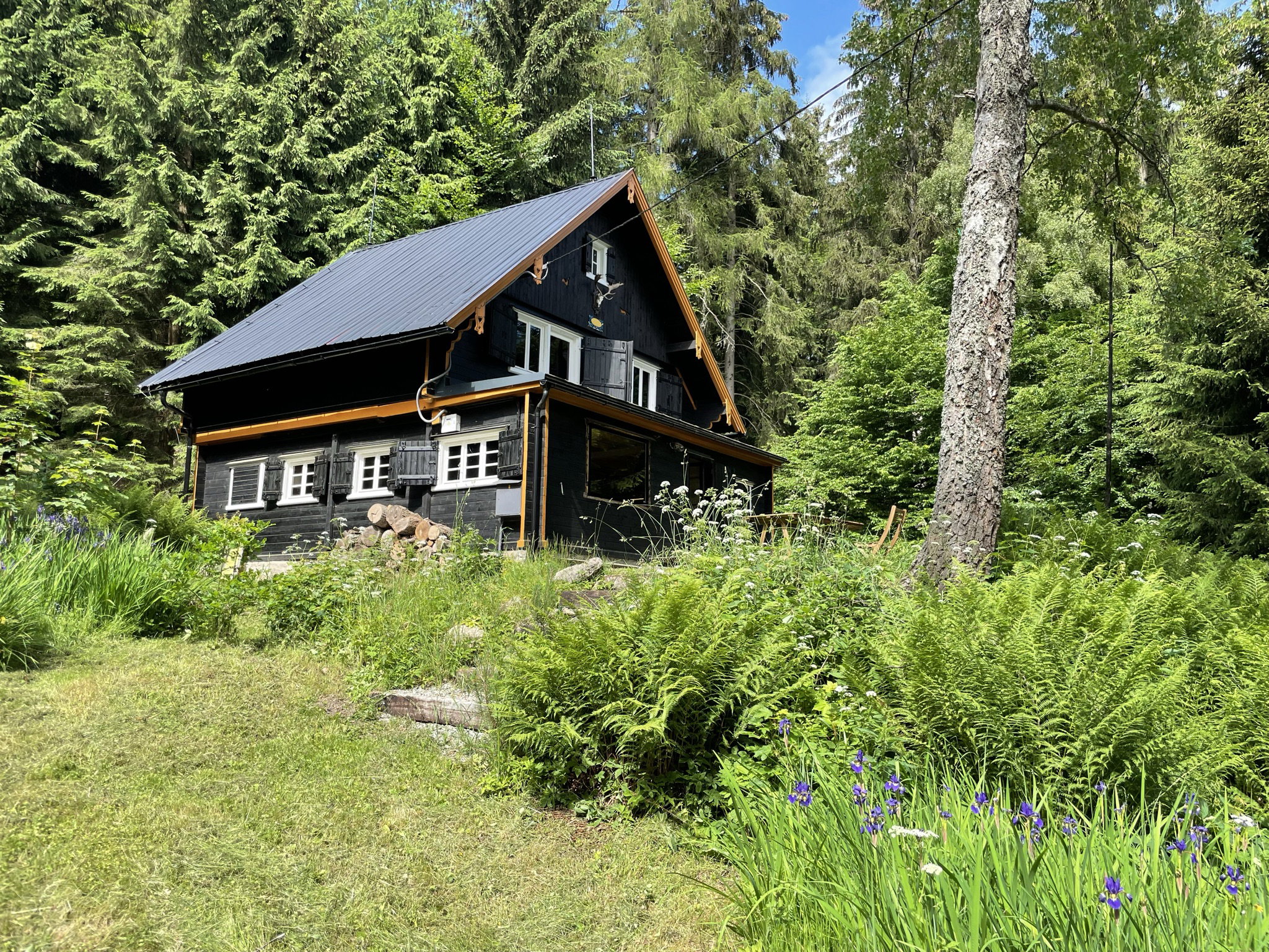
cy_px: 476
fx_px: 953
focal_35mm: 26
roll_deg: -0.6
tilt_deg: +9.1
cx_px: 634
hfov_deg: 67.3
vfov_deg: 53.1
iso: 32
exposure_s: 1/790
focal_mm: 4.2
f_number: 1.6
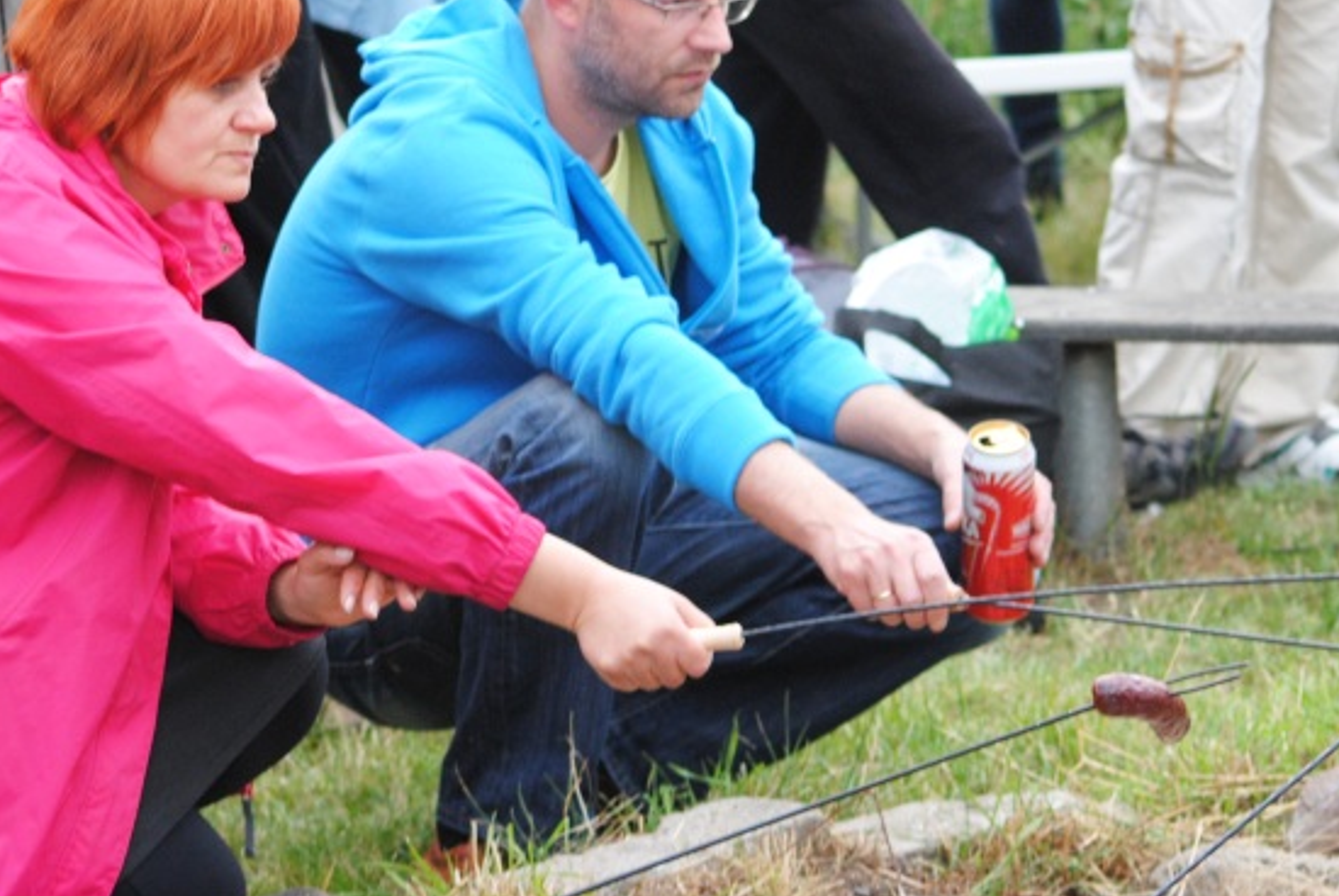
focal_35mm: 218
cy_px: 84
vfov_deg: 6.3
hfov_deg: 9.4
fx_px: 8117
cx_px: 523
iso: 400
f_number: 4
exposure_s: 1/125
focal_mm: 78
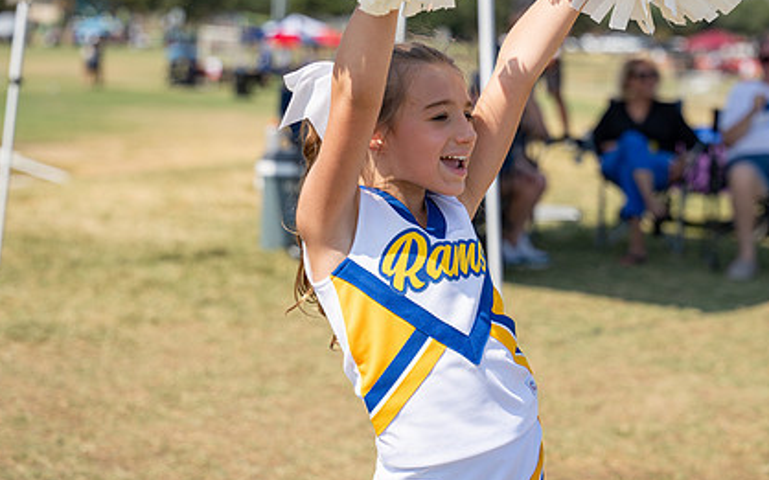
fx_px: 2221
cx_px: 477
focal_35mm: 106
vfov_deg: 12.3
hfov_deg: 19.6
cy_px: 173
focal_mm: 61.9
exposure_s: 1/2000
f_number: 2.8
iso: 100
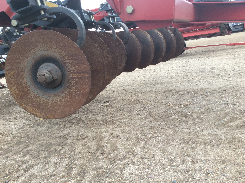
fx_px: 226
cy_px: 92
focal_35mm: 32
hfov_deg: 56.9
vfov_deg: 44.1
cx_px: 122
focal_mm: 3.3
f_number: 2.4
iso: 32
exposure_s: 1/124
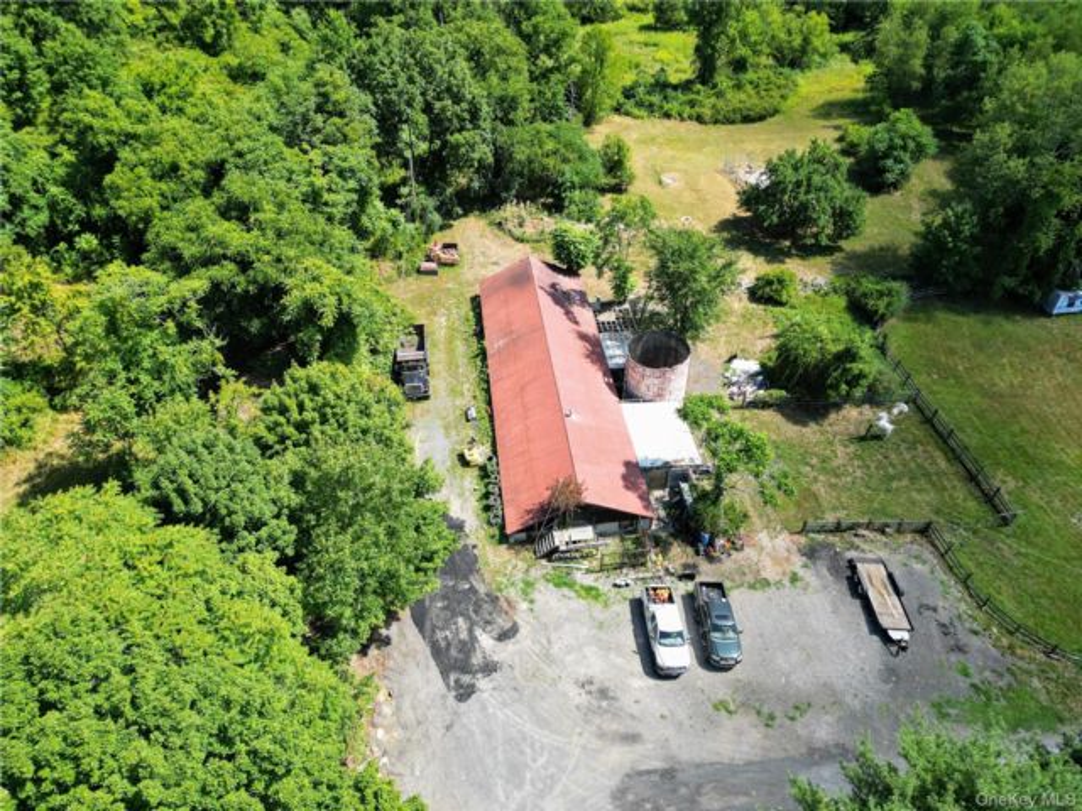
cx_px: 541
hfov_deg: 71.6
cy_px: 406
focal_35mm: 24
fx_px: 750
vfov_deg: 56.8
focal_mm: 6.72
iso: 100
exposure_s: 1/1250
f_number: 1.7
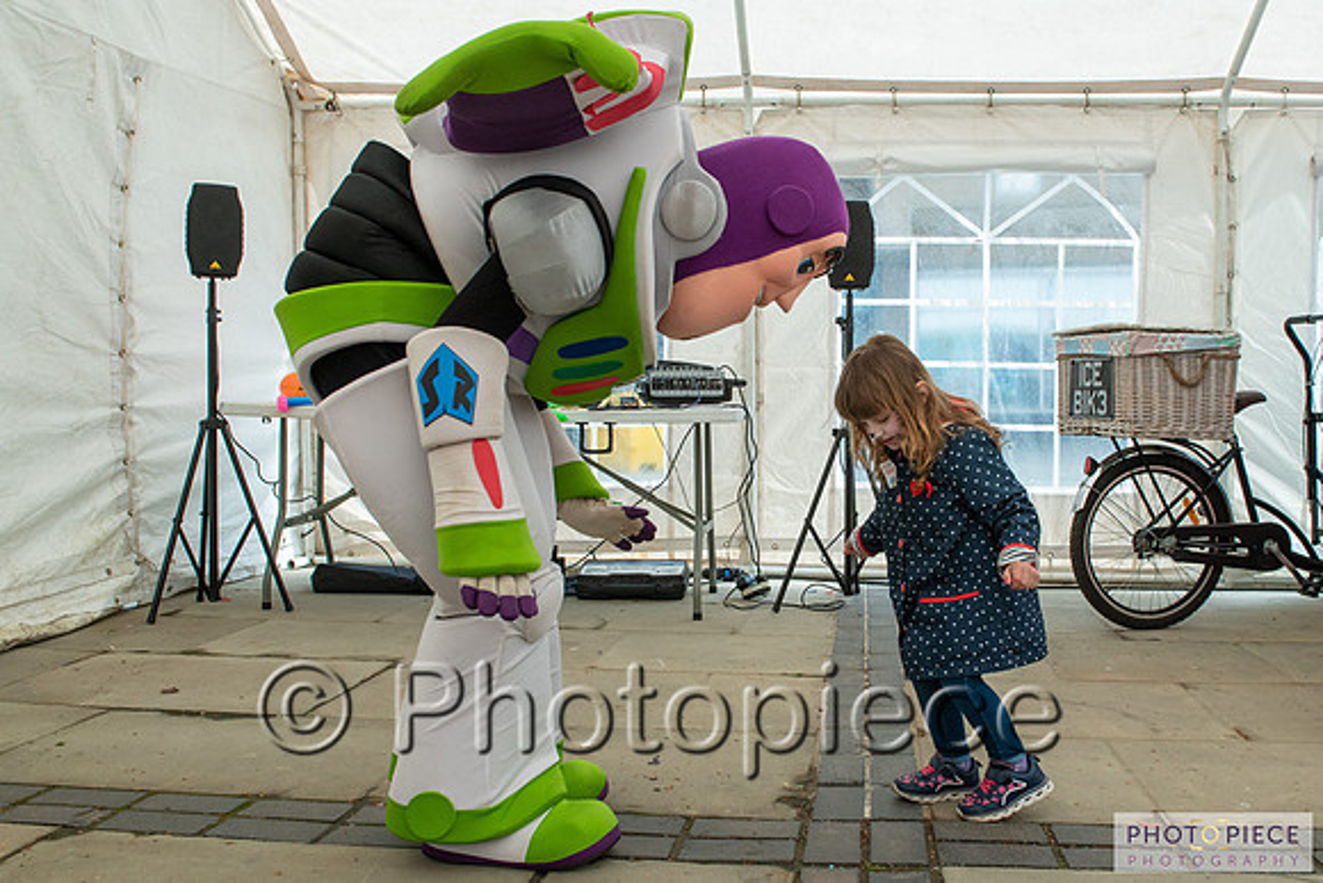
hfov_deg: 55.6
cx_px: 778
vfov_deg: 39.0
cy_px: 449
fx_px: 1246
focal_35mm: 34
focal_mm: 26
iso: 360
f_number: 8
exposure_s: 1/320
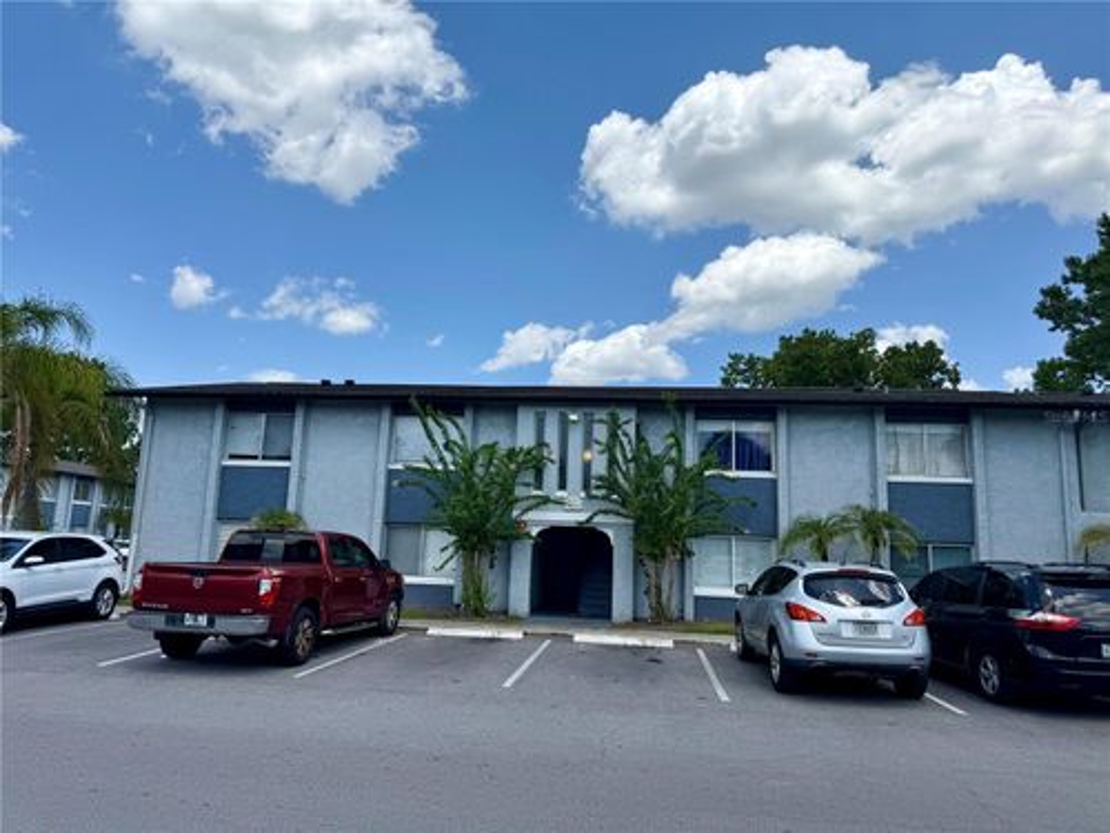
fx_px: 770
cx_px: 555
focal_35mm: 24
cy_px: 416
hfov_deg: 71.6
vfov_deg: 56.8
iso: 80
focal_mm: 6.76
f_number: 1.78
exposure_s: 1/5714
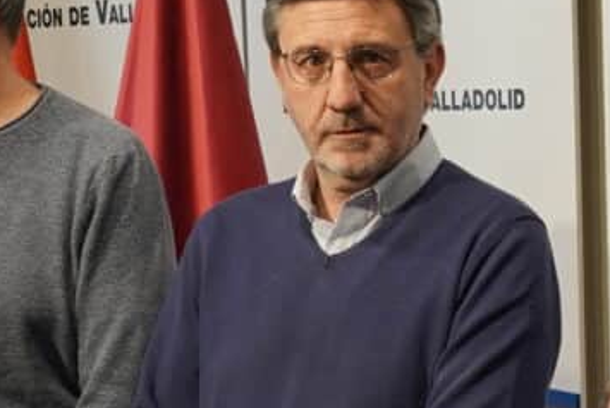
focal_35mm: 202
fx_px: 3424
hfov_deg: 10.0
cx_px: 818
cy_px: 688
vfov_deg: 6.7
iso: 800
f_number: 4.5
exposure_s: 1/100
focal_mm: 35
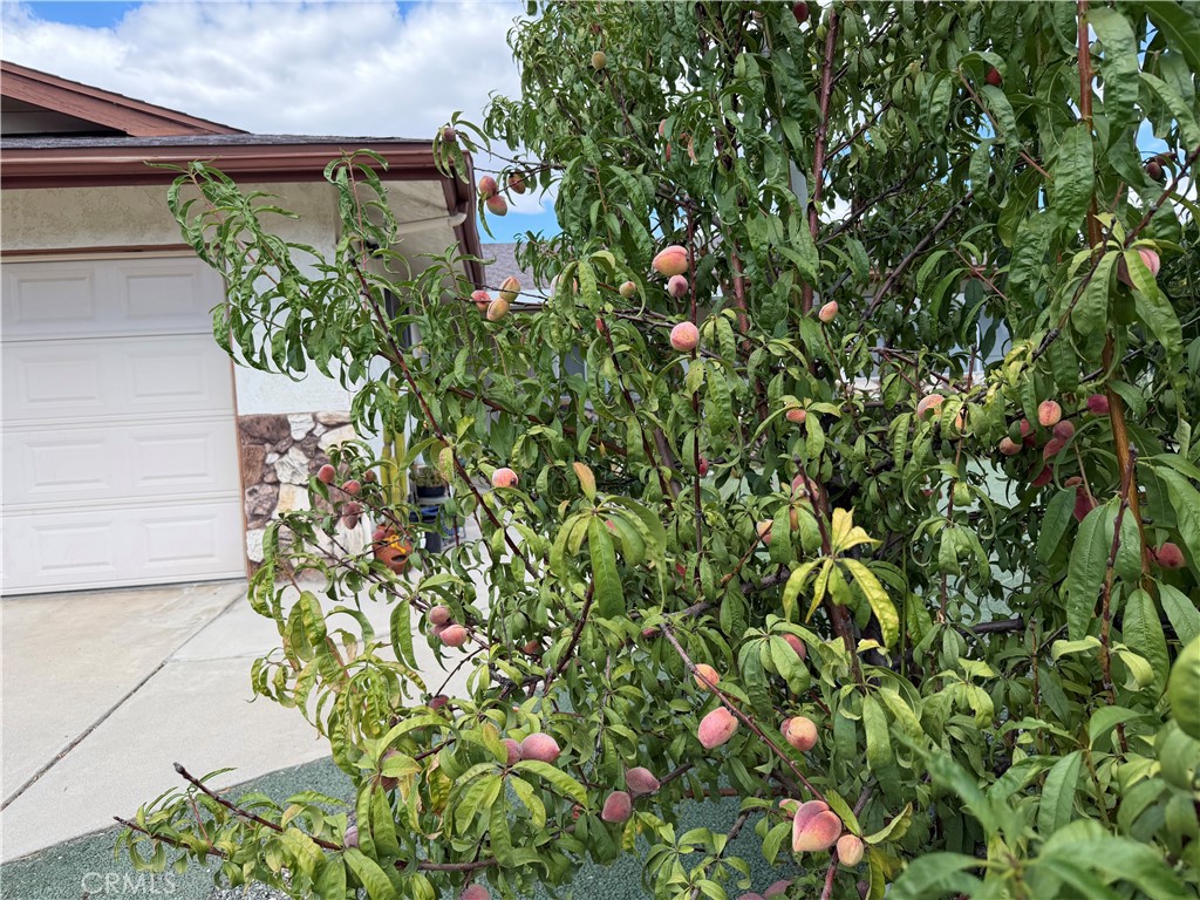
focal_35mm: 24
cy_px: 450
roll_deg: +2.7
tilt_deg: -3.6
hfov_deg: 71.6
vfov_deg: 56.8
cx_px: 600
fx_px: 832
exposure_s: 1/1437
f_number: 1.78
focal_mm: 6.76
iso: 100
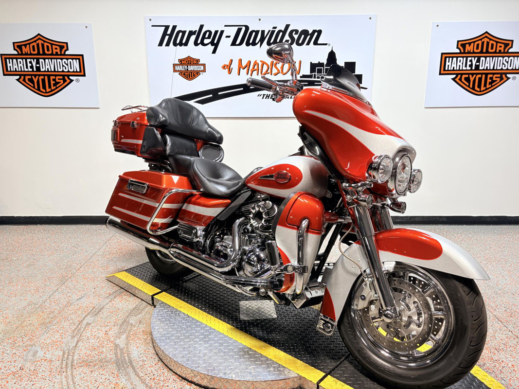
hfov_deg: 67.3
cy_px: 194
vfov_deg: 53.1
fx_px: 390
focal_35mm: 26
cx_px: 260
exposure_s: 1/120
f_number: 1.6
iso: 50
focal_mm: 5.96
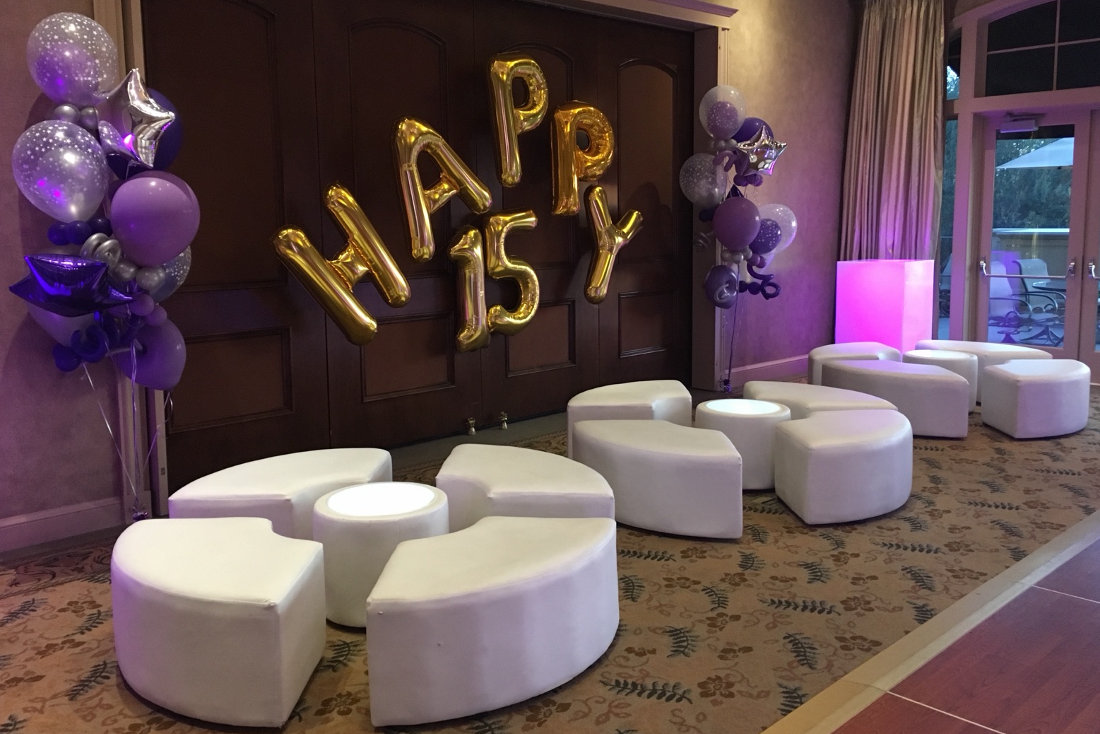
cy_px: 331
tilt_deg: -6.0
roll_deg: +0.6
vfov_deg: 42.3
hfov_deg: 60.3
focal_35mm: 31
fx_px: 947
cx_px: 543
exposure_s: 1/24
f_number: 2.2
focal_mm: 4.15
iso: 200
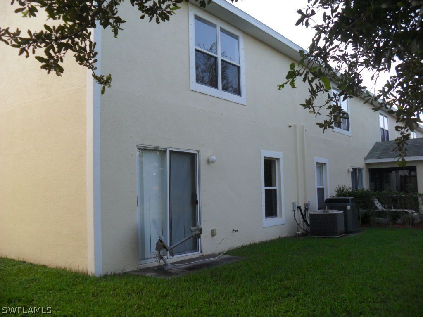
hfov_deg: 52.6
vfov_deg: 40.7
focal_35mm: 35
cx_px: 212
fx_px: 428
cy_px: 158
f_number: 3
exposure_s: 1/350
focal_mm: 6.3
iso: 80
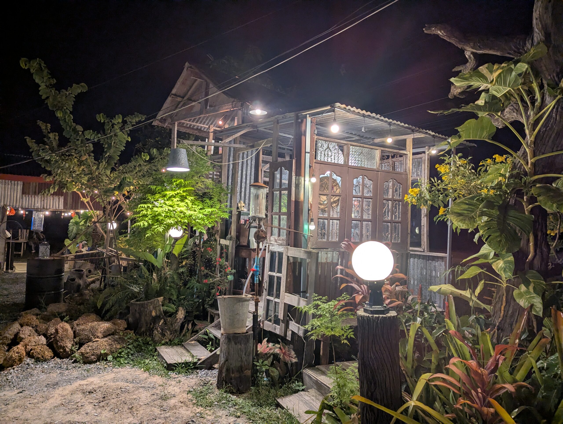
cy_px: 212
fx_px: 391
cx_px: 282
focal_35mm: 24
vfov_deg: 56.9
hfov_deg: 71.5
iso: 362
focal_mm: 6.81
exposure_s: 1/50
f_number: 1.85
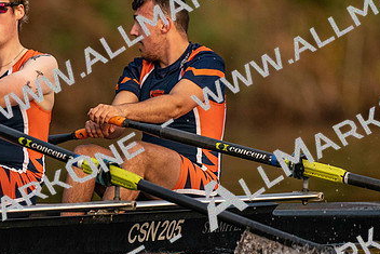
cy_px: 129
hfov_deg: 2.1
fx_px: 10433
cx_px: 112
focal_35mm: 988
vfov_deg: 1.4
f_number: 4
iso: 2800
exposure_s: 1/2500
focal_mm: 600
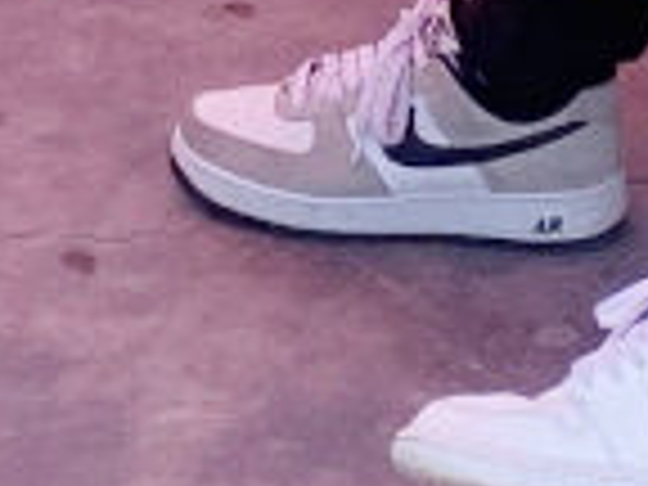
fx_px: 3370
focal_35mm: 180
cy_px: -900
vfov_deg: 7.4
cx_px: 184
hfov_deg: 11.0
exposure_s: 1/1779
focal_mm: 4.25
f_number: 1.8
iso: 25
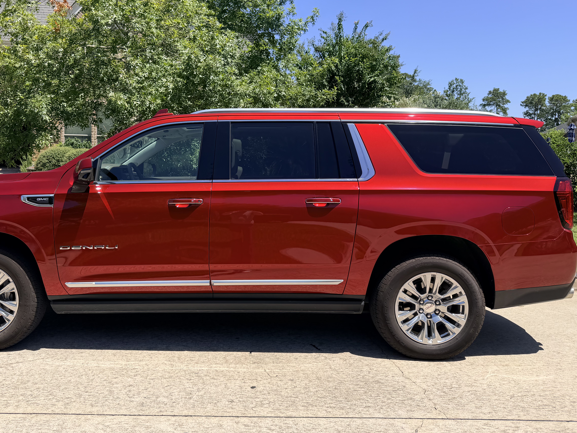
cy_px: 185
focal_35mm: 30
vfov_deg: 46.6
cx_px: 236
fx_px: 500
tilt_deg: -3.2
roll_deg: -1.4
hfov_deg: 59.6
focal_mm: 6.76
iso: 80
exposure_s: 1/3145
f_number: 1.78
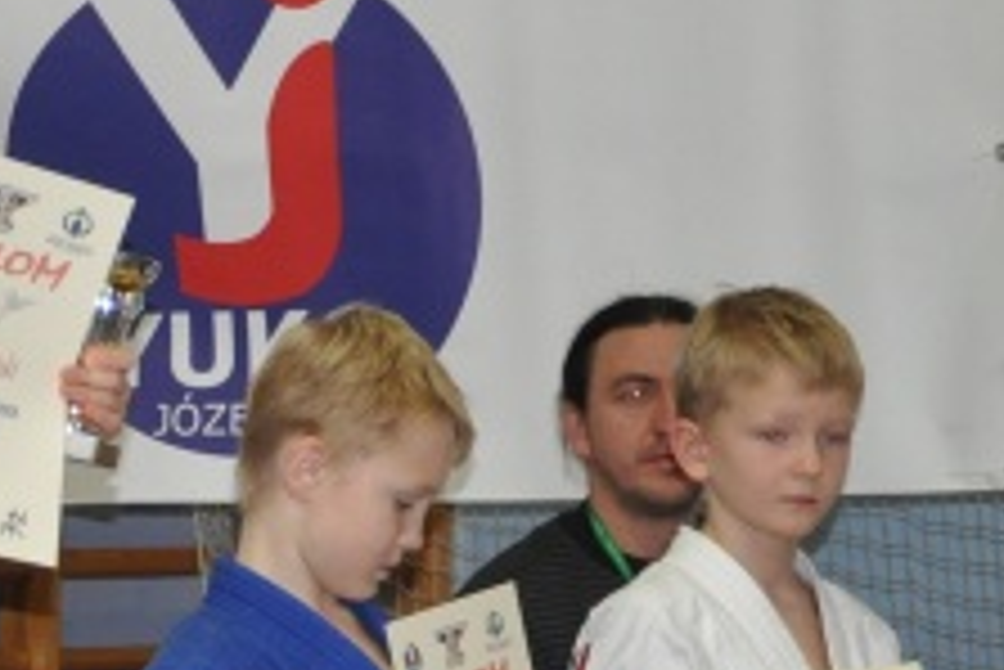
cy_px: 459
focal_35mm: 135
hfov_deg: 14.5
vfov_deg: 10.2
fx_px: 3767
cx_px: -315
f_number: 4.2
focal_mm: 32
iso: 800
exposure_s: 1/60
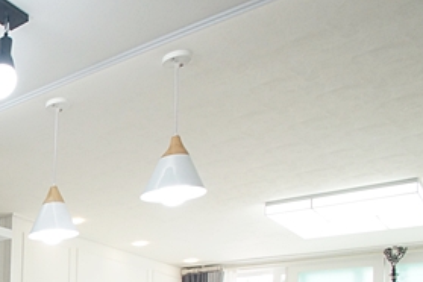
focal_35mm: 43
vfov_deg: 27.2
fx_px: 505
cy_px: 346
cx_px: -164
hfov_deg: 31.3
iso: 800
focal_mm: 10
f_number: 9
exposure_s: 1/40
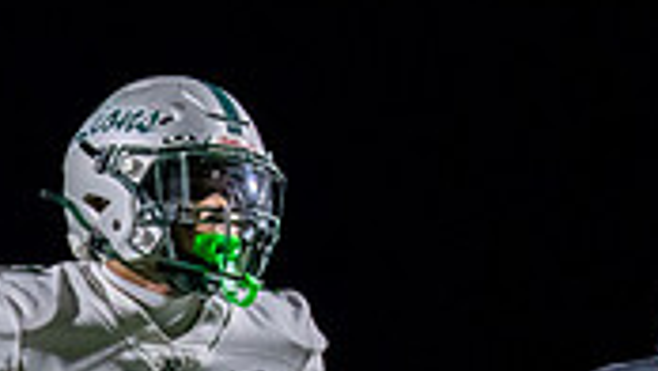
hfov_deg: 1.9
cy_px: 753
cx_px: -589
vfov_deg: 1.0
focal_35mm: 1158
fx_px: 20210
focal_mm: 200
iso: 4000
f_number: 2.8
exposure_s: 1/1250
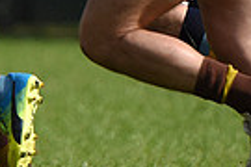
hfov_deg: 1.6
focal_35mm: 1258
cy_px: -122
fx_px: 8771
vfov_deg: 1.1
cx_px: -199
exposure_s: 1/4000
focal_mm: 195
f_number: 3.5
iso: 250
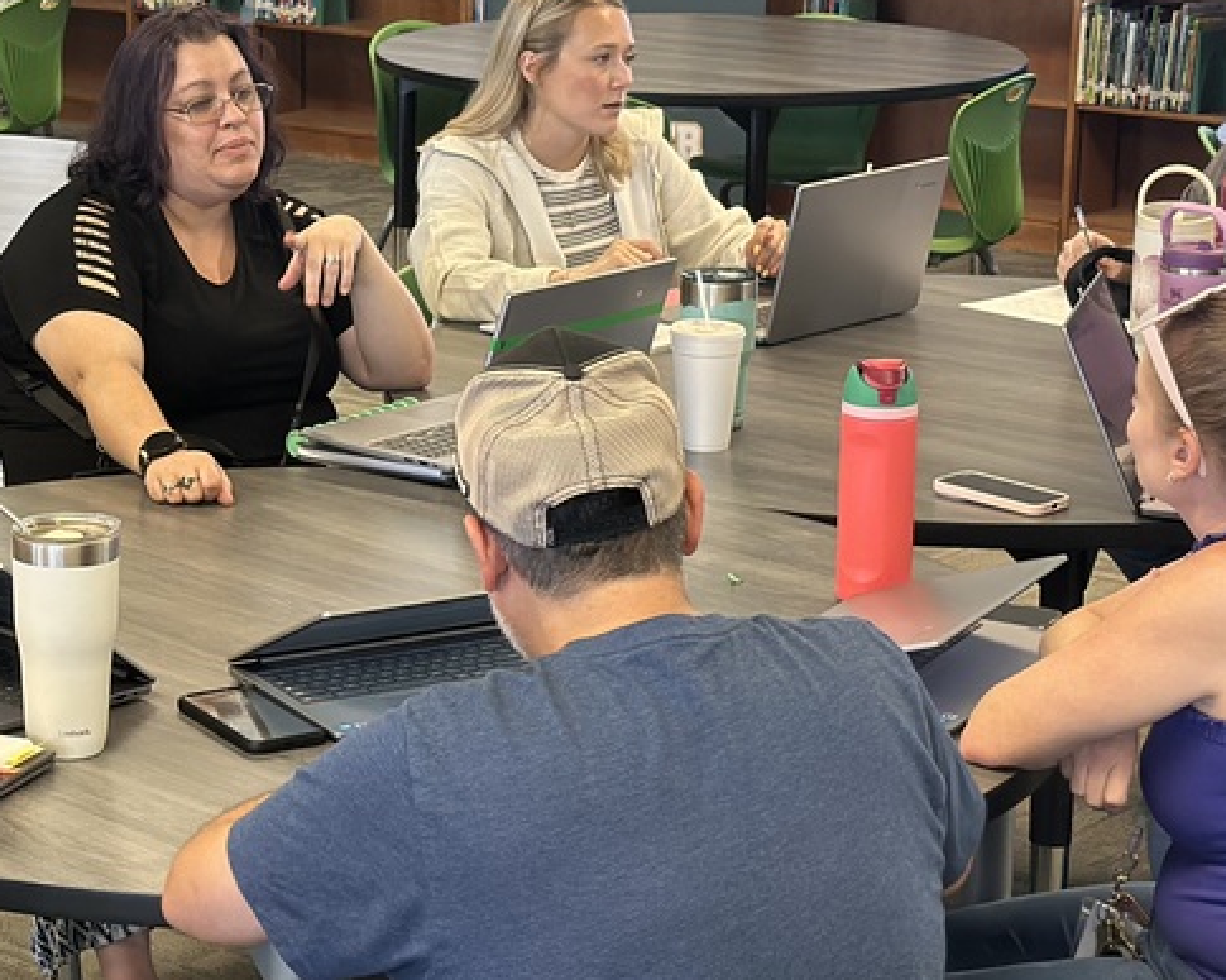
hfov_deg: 19.2
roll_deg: -0.6
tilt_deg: -12.1
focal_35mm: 99
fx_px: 3592
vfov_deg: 15.5
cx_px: 308
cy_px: 371
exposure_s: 1/60
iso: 200
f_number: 1.78
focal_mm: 6.86
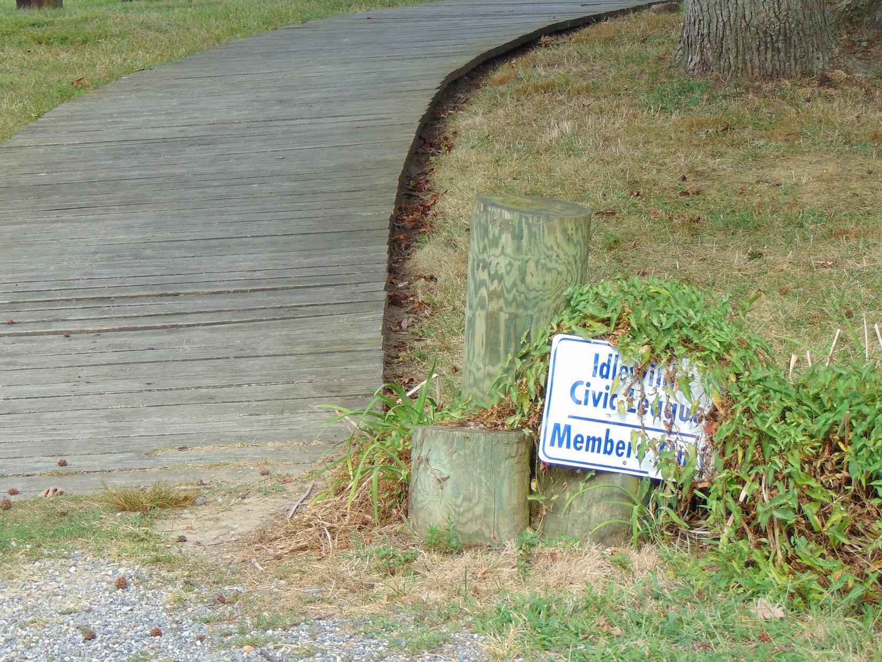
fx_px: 3389
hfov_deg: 14.8
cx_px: 409
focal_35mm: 133
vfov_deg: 11.1
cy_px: 275
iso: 80
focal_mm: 19.4
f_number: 3.9
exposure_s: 1/320
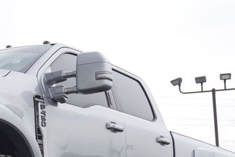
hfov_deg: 21.8
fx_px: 581
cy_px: 152
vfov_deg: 15.2
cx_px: -12
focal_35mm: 89
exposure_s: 1/160
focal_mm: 22
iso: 100
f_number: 6.3
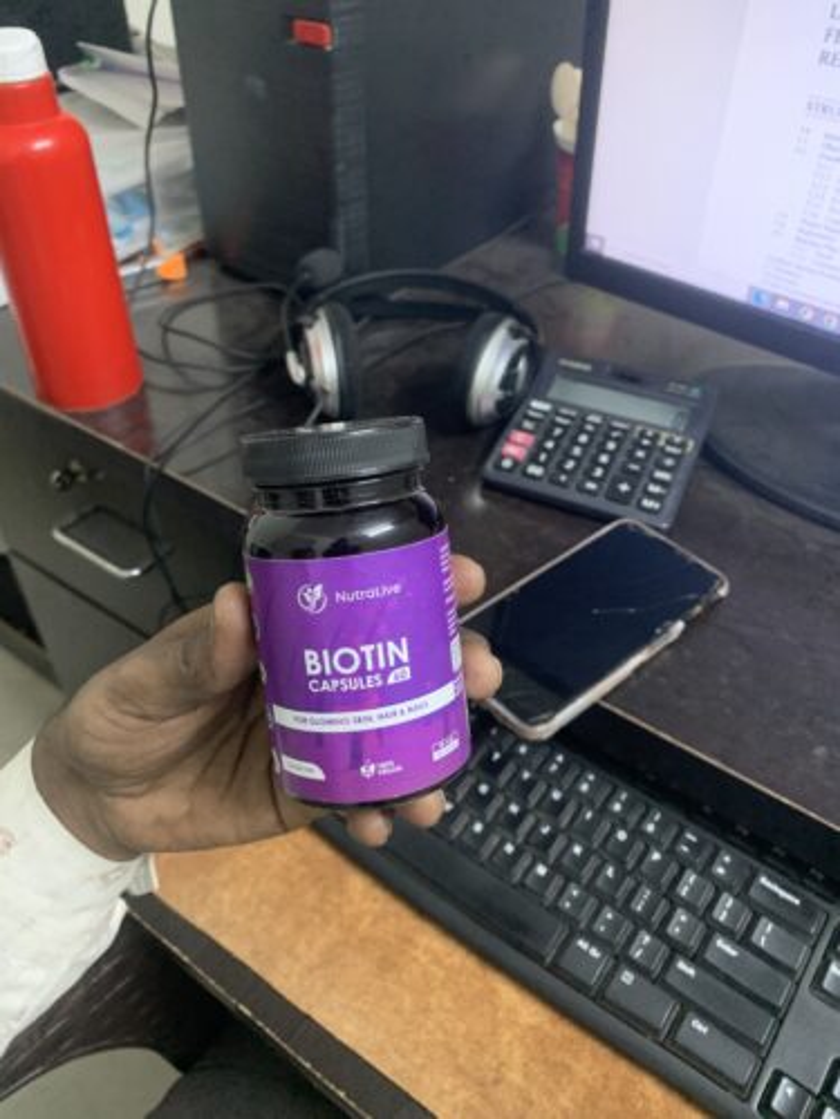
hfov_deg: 53.1
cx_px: 420
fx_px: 841
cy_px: 560
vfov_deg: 67.3
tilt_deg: -42.4
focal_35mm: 26
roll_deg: -0.7
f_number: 1.8
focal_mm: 4.25
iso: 500
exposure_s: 1/25
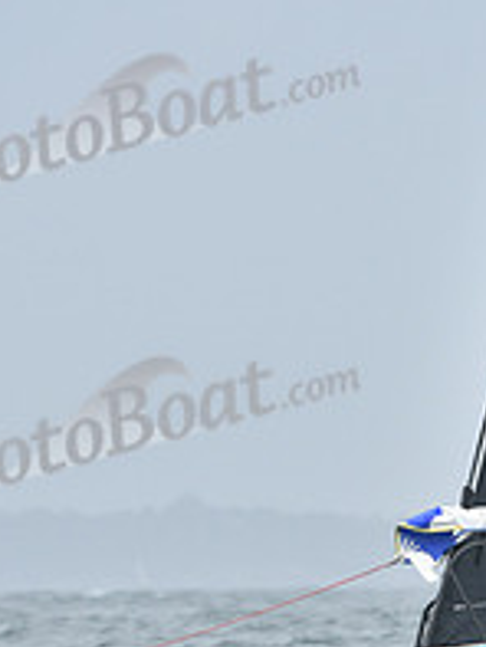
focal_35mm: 961
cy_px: 550
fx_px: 17970
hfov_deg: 1.5
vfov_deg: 2.1
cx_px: 532
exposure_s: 1/1000
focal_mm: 340
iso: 320
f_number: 7.1
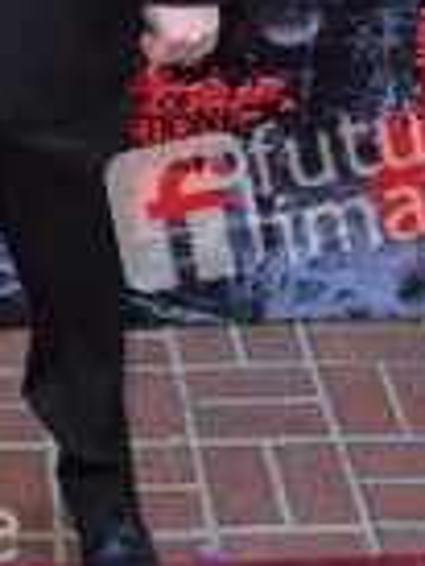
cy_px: -12
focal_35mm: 90
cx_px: -56
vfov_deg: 21.0
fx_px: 1471
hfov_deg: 15.9
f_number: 6.3
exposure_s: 1/250
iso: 250
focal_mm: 32
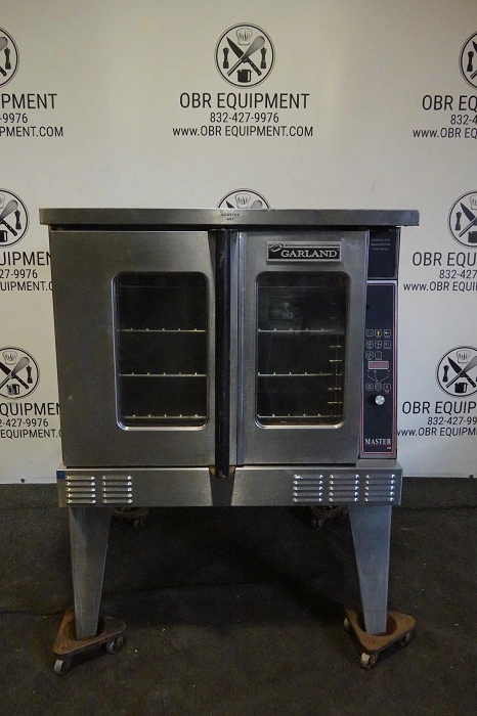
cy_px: 358
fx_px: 577
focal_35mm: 29
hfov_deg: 44.9
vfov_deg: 63.7
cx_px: 238
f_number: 5
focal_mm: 10.83
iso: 3200
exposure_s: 1/200
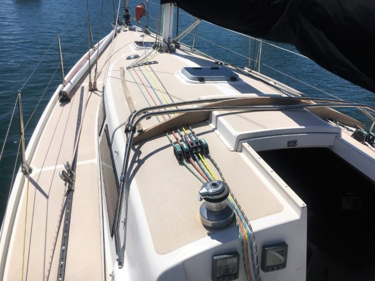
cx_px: 188
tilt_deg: -28.1
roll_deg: -5.4
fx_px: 314
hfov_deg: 61.7
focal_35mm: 29
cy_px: 140
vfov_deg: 48.2
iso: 25
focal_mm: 4.15
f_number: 2.2
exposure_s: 1/4525
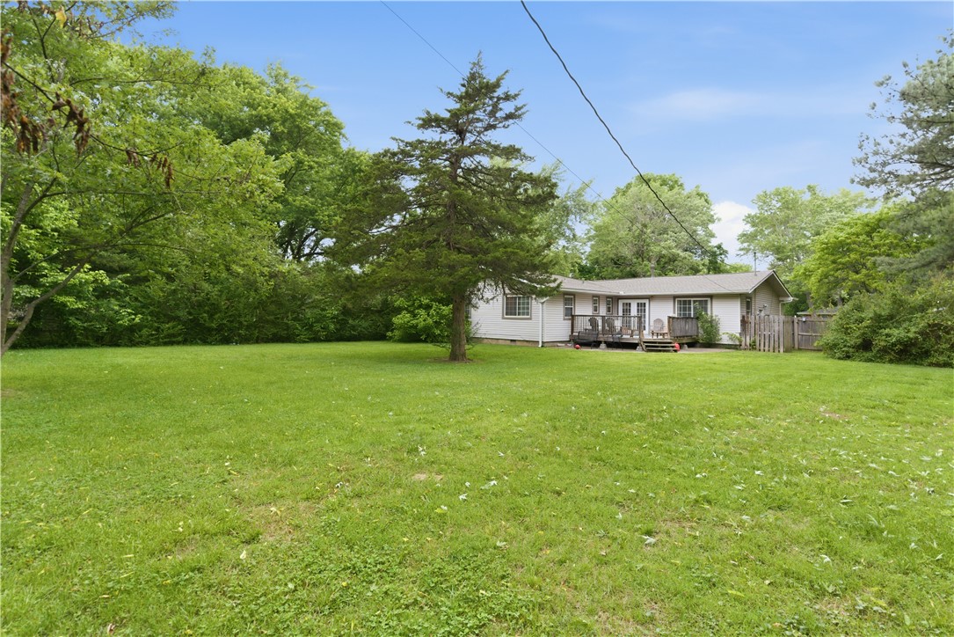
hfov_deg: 96.7
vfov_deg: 73.8
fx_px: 424
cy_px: 318
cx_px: 477
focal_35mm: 16
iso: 320
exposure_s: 1/30
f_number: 9
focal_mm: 16
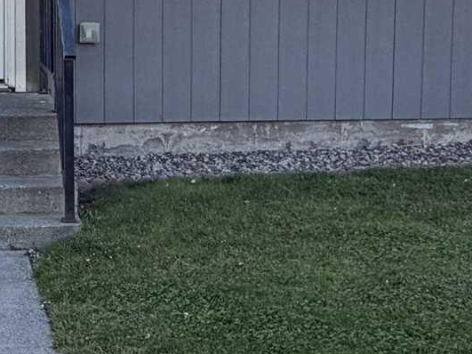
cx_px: -34
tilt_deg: -6.9
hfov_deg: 22.9
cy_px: 126
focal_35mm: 81
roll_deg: +0.4
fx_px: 1104
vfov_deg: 18.2
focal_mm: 2.22
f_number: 2.2
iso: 64
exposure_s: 1/486
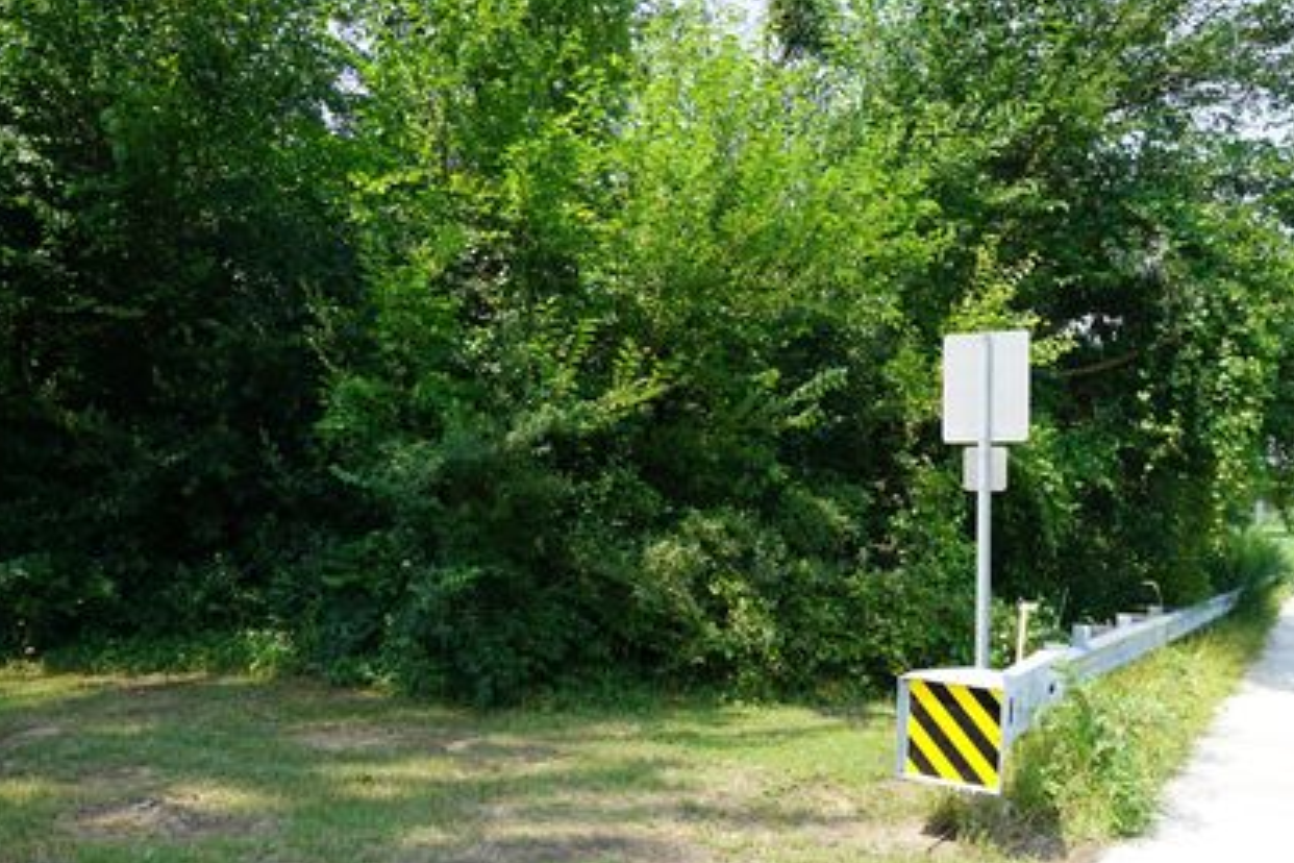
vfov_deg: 44.9
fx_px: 1042
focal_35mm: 29
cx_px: 710
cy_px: 467
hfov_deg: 63.5
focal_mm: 16
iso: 100
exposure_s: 1/80
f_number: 8
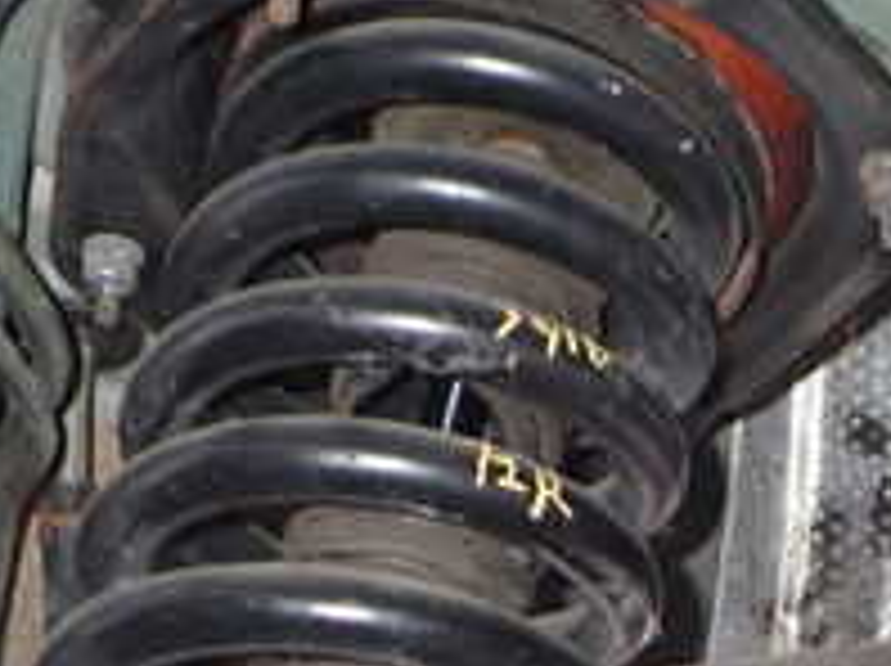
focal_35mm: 91
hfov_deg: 21.3
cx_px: 698
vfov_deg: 15.9
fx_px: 2339
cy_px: 639
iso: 250
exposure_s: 1/30
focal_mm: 5.4
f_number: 2.3
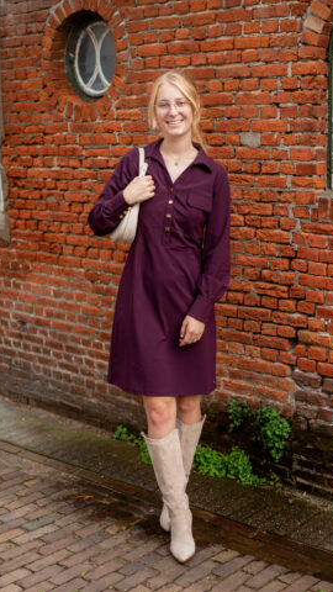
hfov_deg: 22.6
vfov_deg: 39.2
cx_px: 176
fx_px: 832
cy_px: 297
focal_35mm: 53
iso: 160
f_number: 2.5
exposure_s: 1/1000
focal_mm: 50
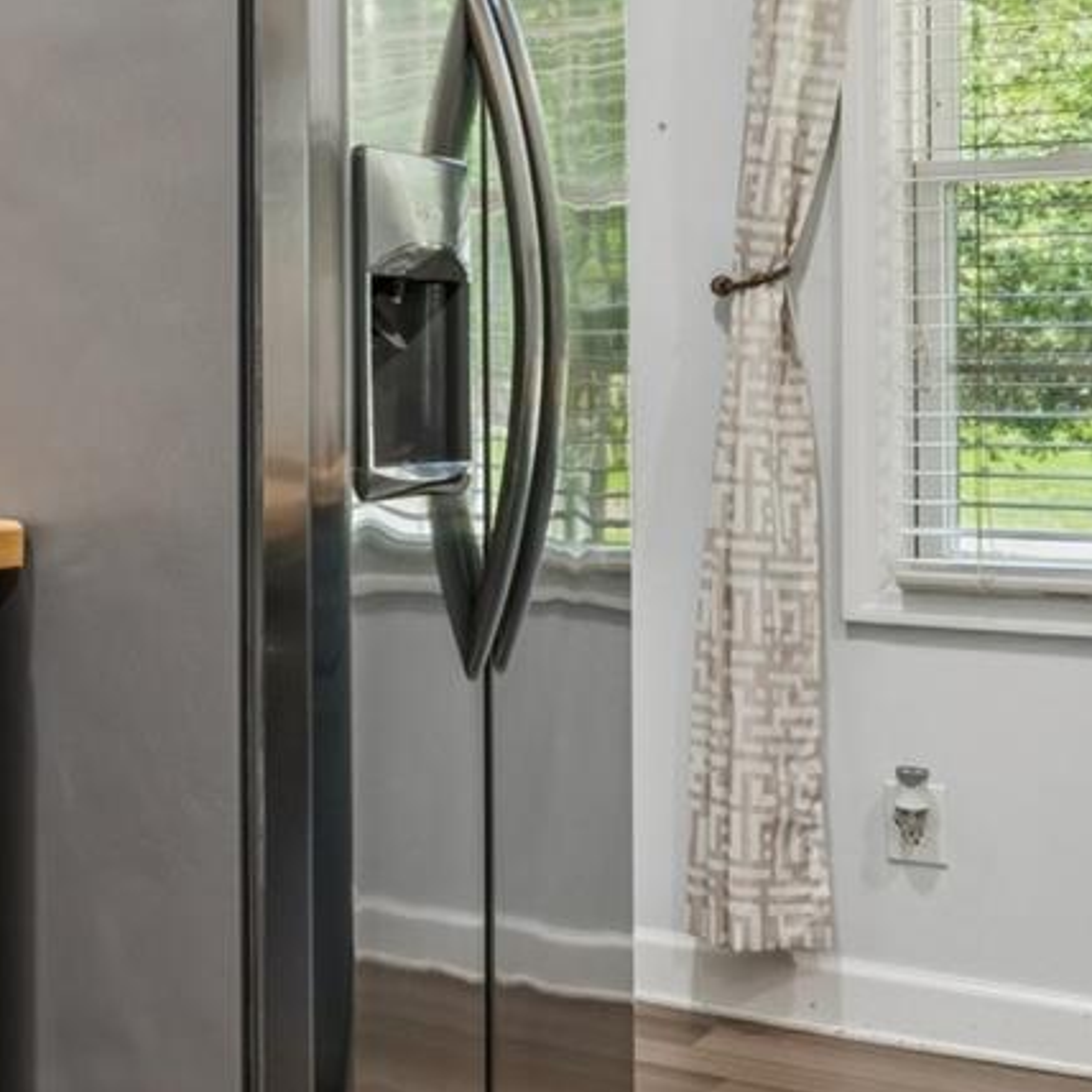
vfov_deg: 25.3
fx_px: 2421
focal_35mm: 68
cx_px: -839
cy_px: 351
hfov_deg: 19.5
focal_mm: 16.7
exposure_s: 1/1.67
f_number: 13
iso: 100
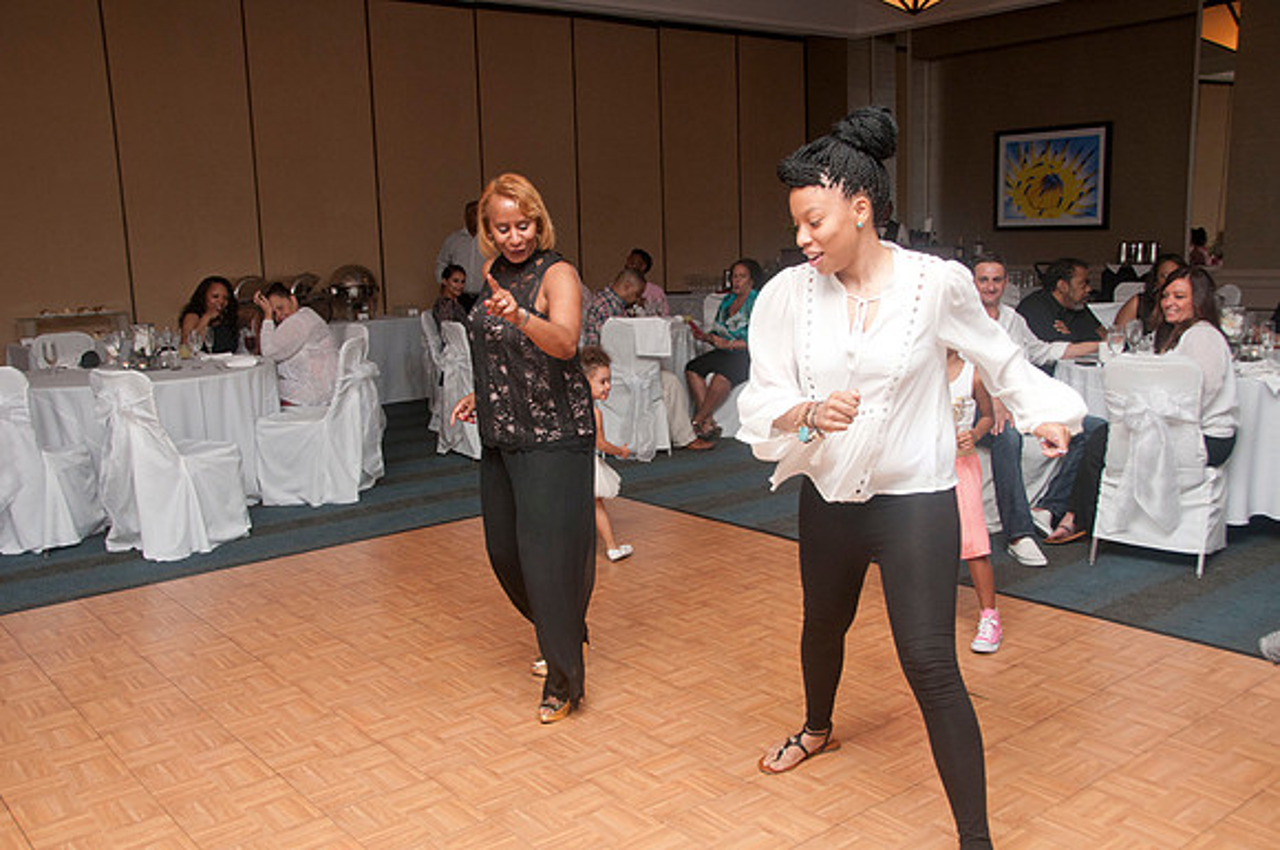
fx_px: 1172
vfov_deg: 39.9
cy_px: 425
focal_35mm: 33
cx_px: 640
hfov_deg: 57.3
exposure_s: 1/125
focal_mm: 22
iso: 400
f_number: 5.6
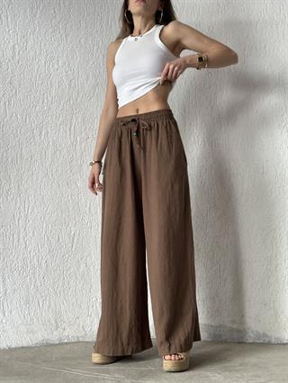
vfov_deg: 39.6
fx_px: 532
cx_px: 144
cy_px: 192
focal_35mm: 48
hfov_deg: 30.3
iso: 125
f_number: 1.78
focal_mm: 6.86
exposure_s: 1/120
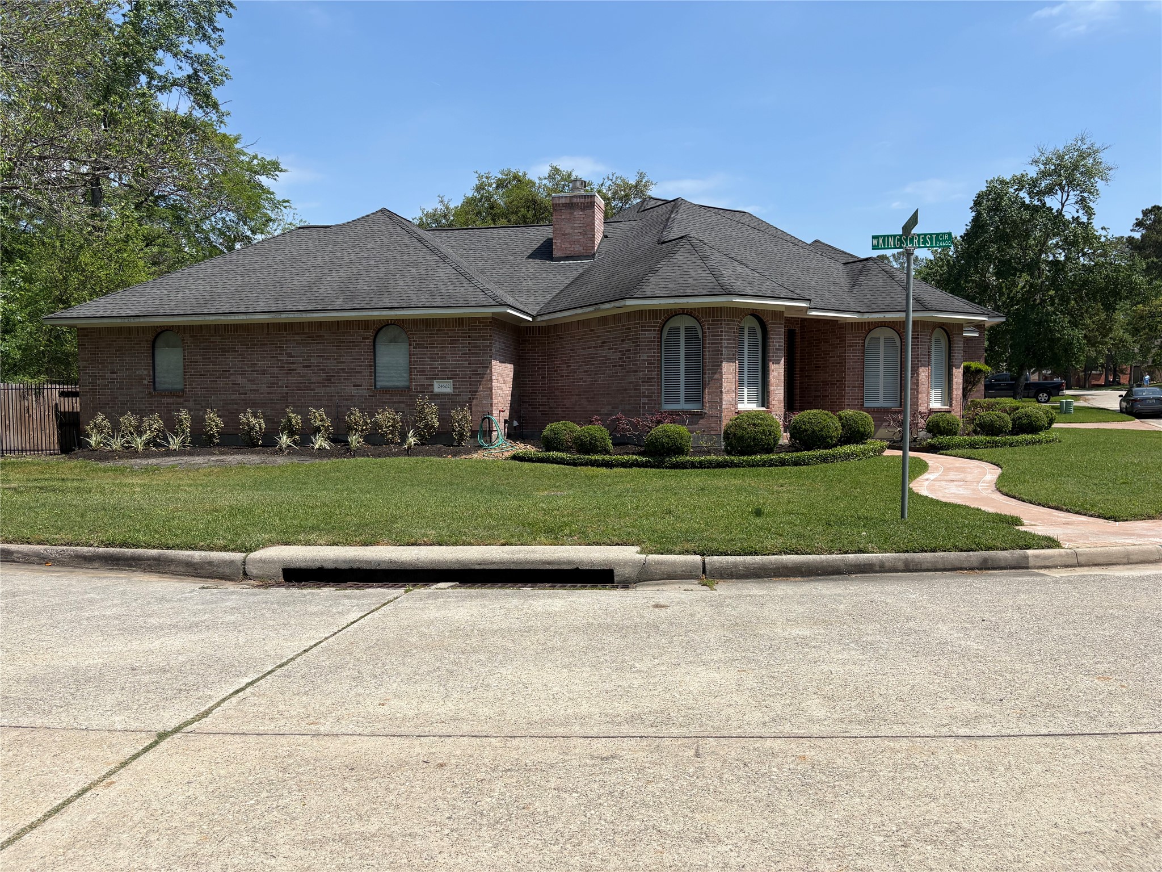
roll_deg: +0.1
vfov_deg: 53.1
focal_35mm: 26
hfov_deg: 67.3
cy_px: 436
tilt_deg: -0.2
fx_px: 873
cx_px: 581
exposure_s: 1/4608
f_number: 1.6
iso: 50
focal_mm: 5.96
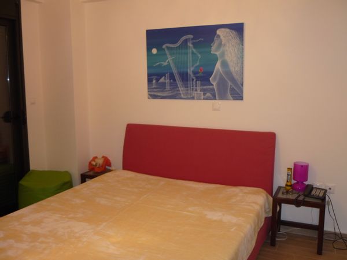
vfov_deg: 42.9
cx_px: 174
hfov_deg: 55.4
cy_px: 130
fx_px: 331
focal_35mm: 33
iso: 100
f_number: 2.8
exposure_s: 1/30
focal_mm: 5.5
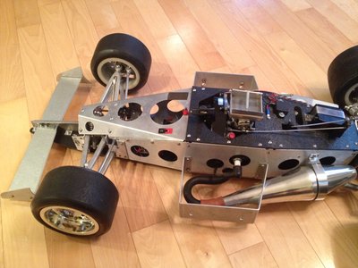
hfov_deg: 52.6
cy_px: 134
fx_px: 362
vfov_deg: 40.7
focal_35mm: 35
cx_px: 179
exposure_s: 1/20
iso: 400
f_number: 2.4
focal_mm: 4.28
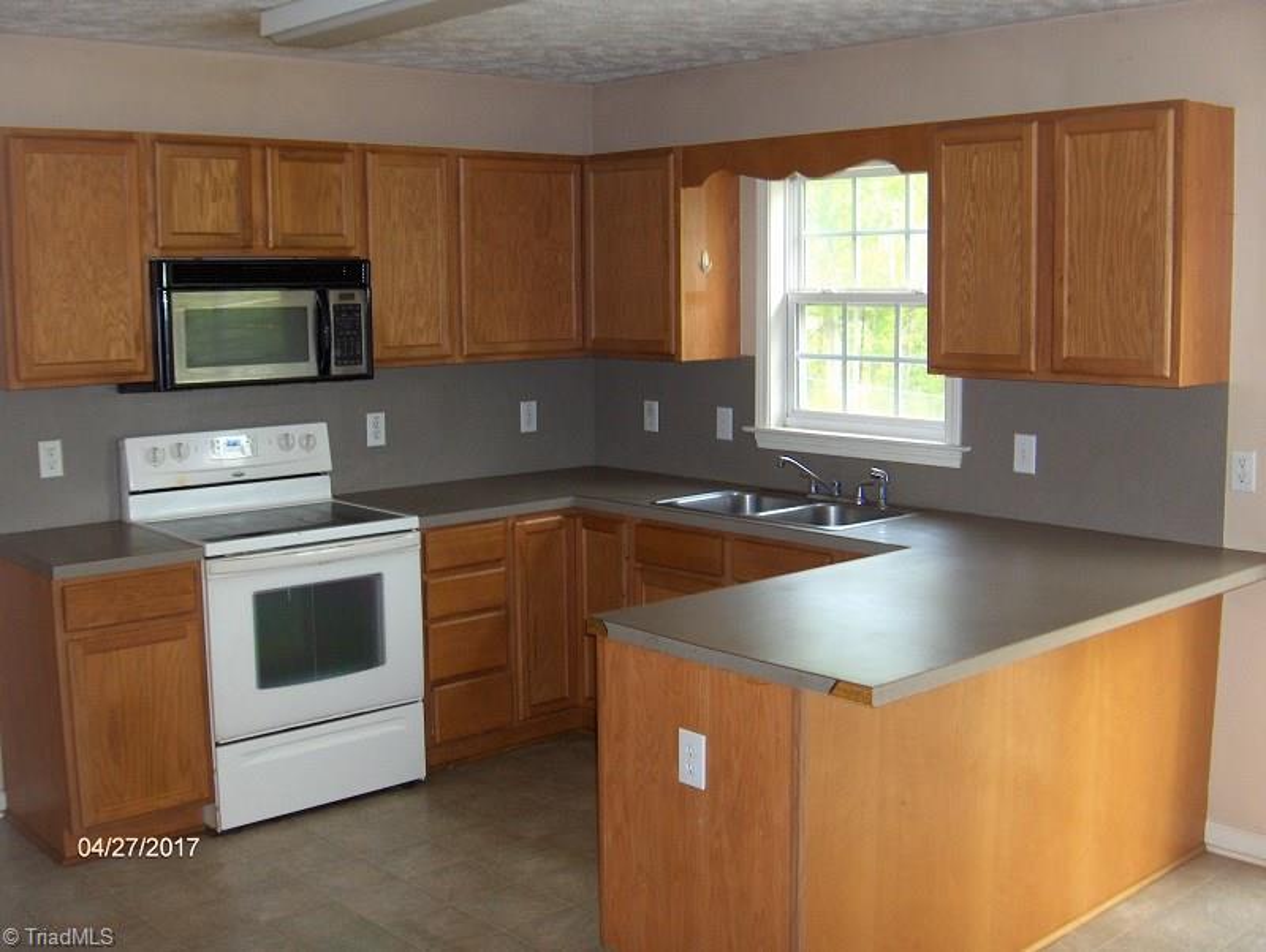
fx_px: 1428
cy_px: 476
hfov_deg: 47.8
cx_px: 633
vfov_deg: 36.9
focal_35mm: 39
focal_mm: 8
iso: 100
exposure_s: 1/60
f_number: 2.8
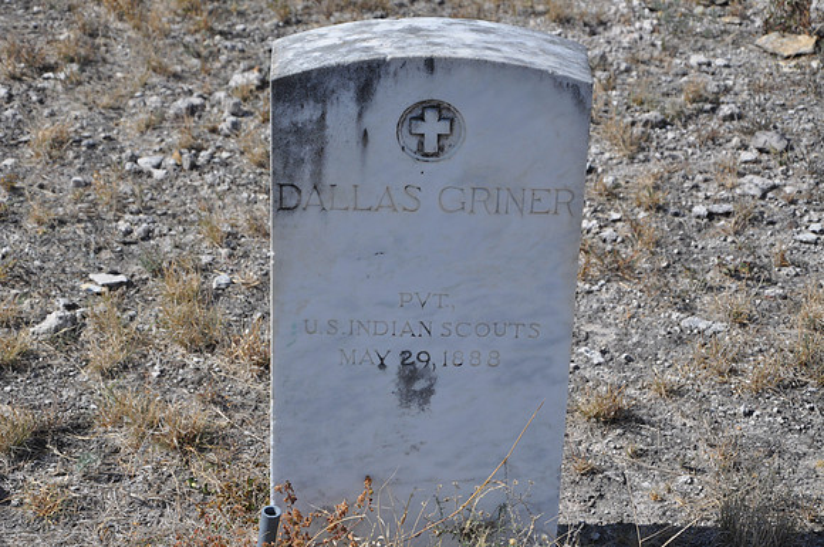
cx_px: 412
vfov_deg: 15.7
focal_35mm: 87
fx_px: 1989
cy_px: 274
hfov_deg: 23.4
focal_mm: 58
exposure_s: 1/250
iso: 200
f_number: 8
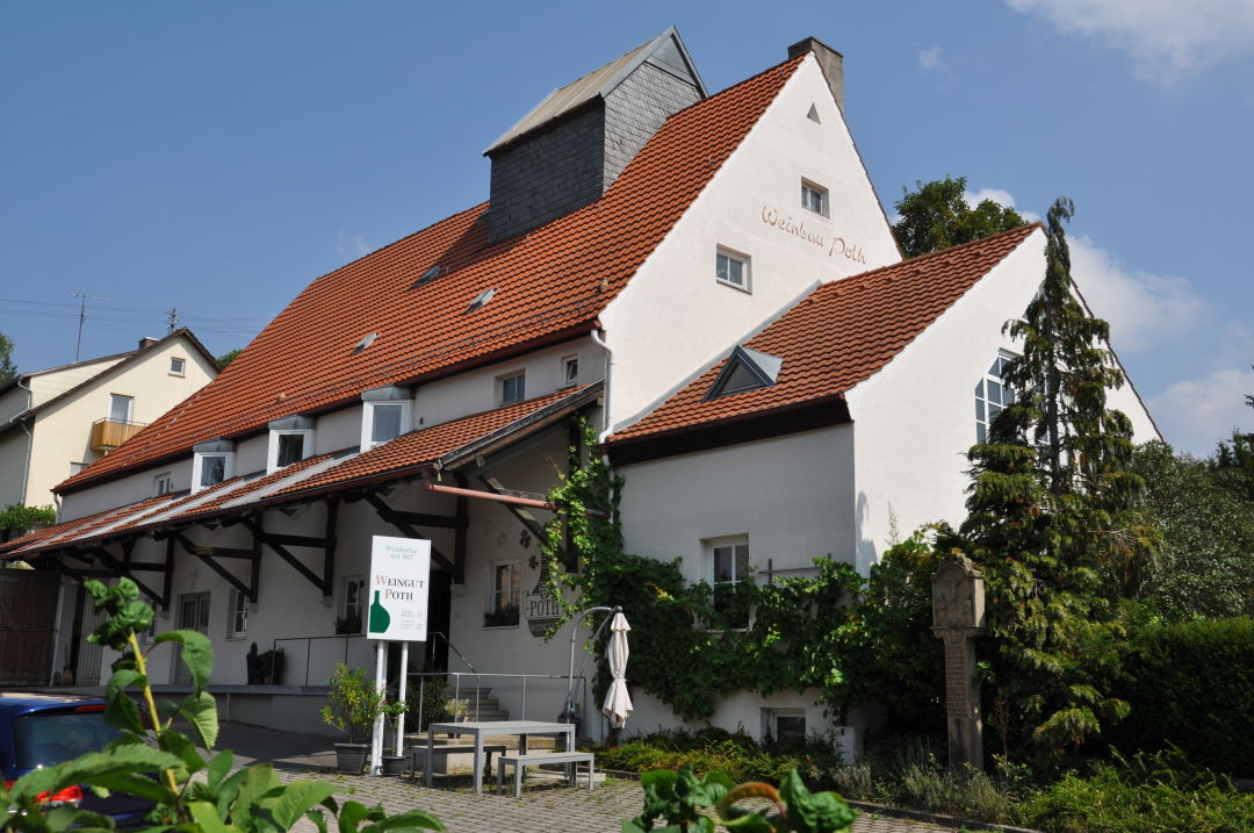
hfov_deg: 53.2
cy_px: 416
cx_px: 627
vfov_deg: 36.8
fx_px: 1252
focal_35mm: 36
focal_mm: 24
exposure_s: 1/400
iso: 200
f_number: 10
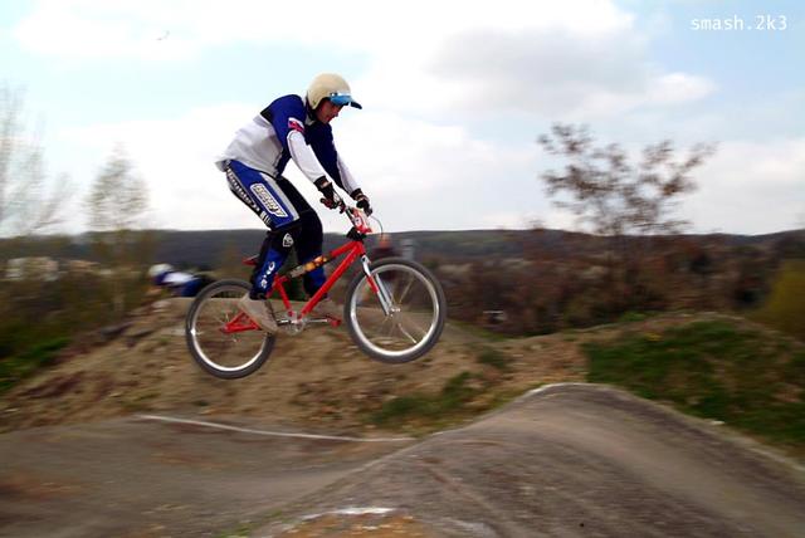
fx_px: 806
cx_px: 402
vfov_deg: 36.9
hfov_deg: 53.1
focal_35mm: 36
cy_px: 269
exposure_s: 1/125
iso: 100
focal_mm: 24
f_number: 11
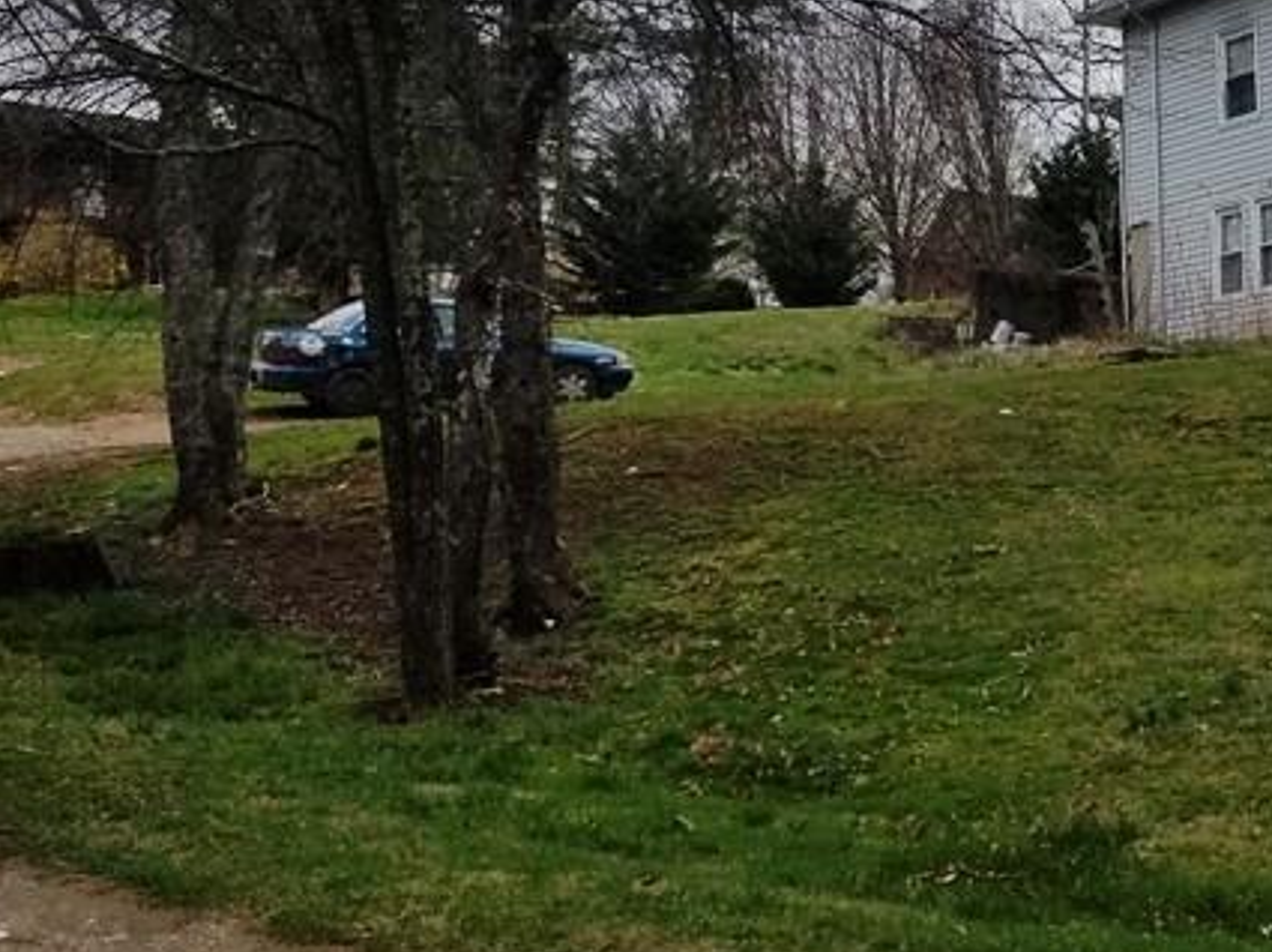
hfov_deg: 29.0
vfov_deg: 22.9
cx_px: 1247
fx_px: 2313
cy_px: 181
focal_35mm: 63
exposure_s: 1/2464
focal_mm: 4.2
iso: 50
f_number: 1.7
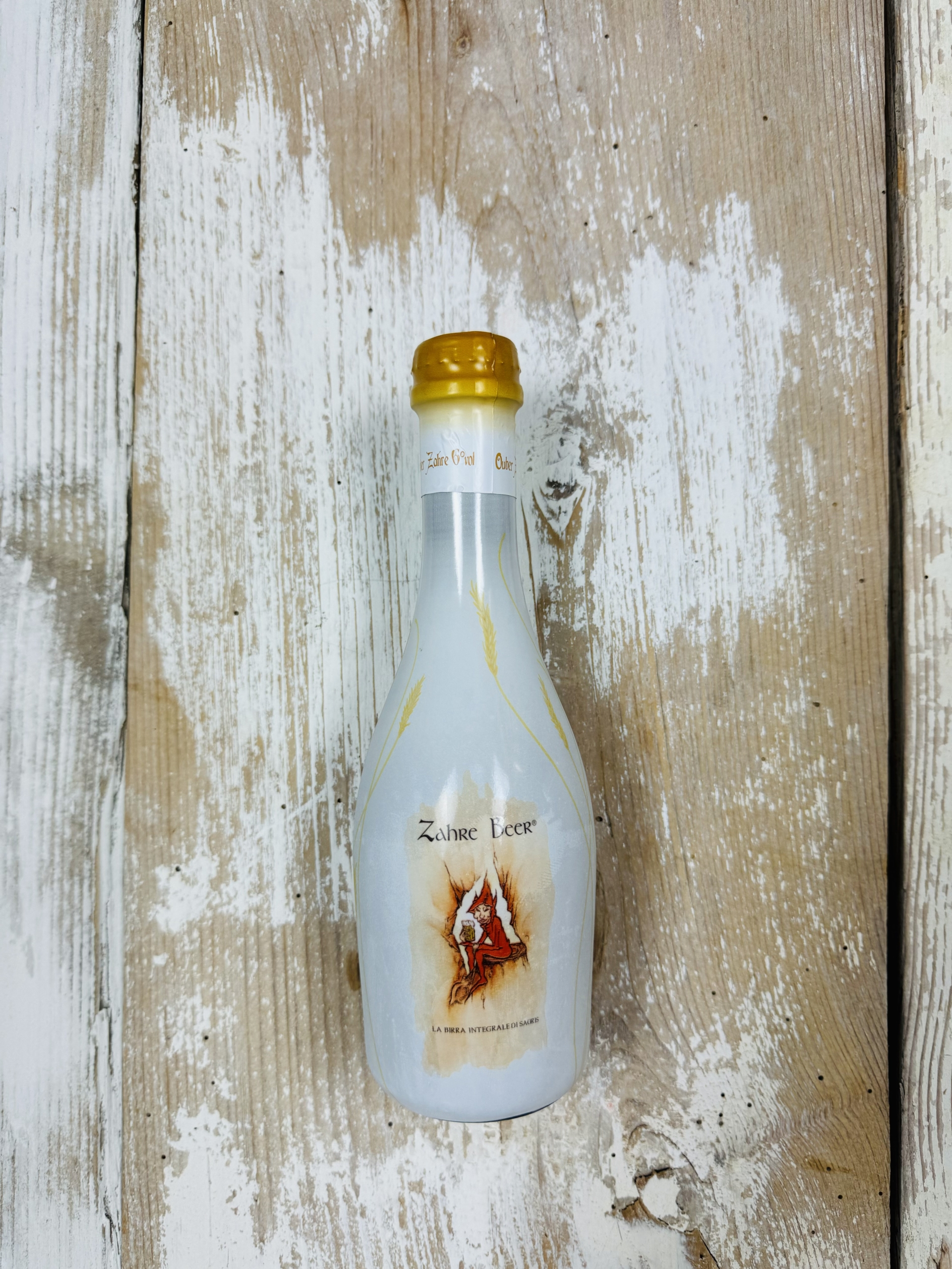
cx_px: 476
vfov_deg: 71.6
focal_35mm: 24
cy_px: 634
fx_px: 880
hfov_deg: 56.8
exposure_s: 1/178
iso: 64
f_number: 1.78
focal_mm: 6.76
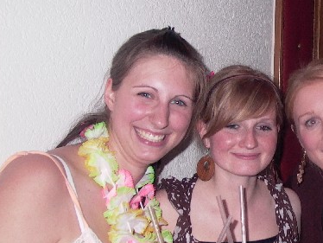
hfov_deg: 29.0
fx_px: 607
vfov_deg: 22.6
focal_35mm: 65
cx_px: 269
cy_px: 134
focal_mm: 8.19
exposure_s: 1/64.2
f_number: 2.13
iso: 100
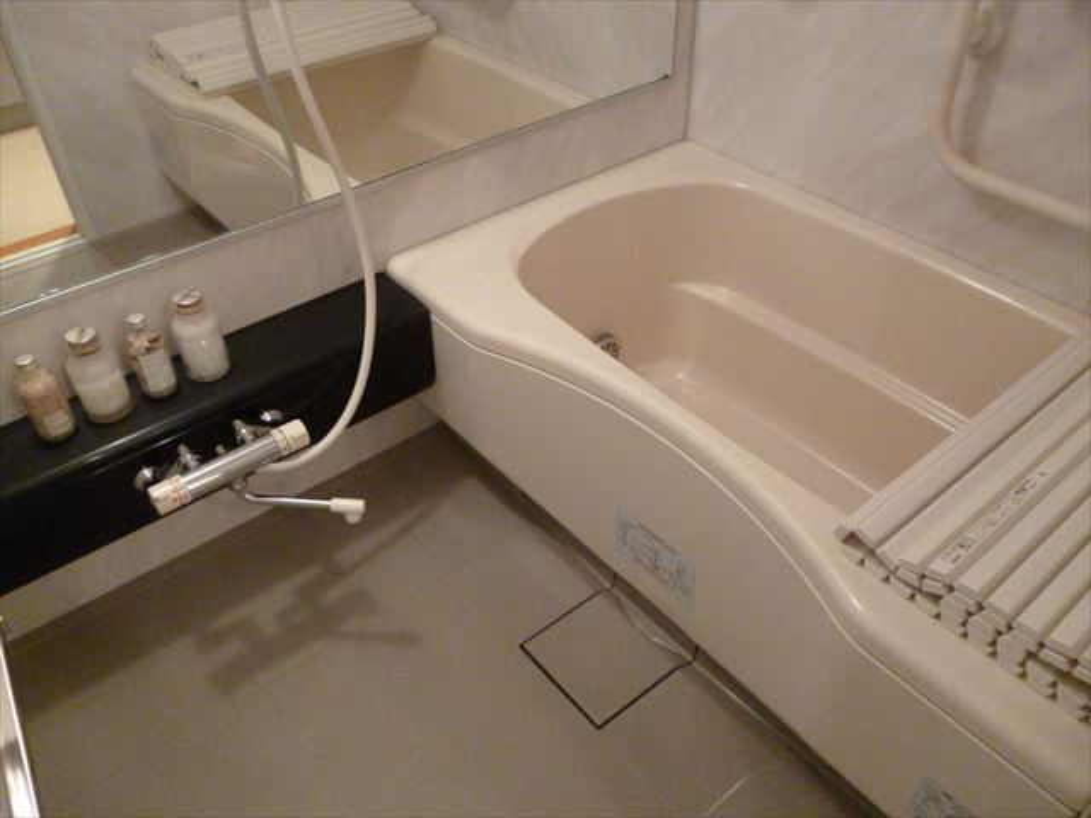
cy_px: 409
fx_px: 882
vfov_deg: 49.7
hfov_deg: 63.4
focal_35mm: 28
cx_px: 546
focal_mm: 5
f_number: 3.1
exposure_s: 1/40
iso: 800
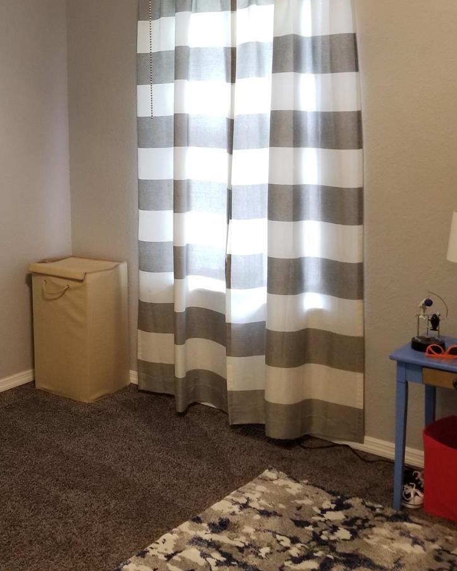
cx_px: 20
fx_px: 761
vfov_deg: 40.7
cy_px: 199
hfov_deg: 31.4
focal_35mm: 45
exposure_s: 1/30
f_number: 1.7
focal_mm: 4.25
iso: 160
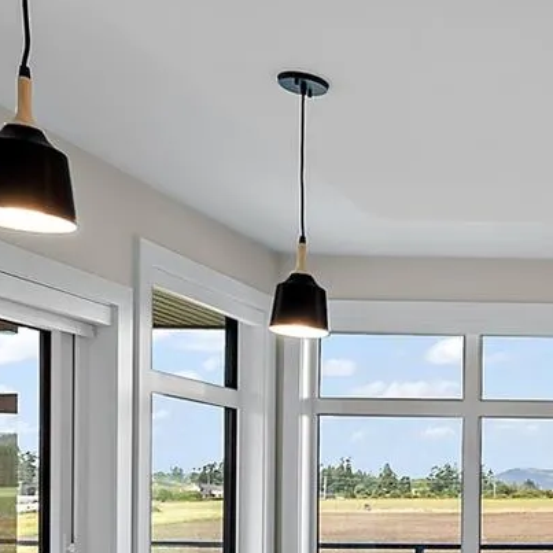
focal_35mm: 54
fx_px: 976
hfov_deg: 25.5
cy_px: 520
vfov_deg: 30.0
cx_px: 784
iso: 320
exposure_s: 1/8
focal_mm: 16
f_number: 7.1
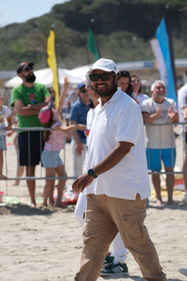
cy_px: 140
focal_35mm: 174
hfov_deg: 7.9
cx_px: 94
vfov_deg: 11.8
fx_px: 1356
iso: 160
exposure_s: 1/1000
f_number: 5
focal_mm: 115.9
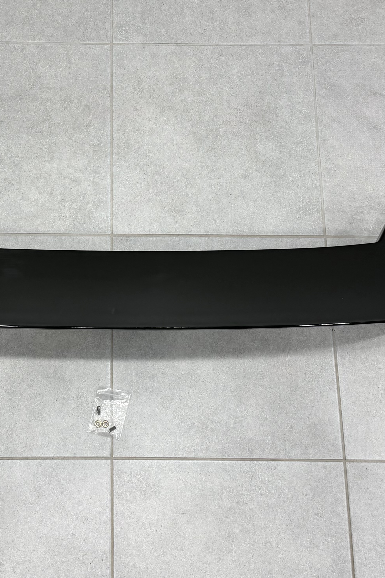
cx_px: 109
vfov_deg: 55.8
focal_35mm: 34
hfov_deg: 38.1
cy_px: 291
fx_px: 545
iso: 80
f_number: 1.78
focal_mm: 6.76
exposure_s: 1/414
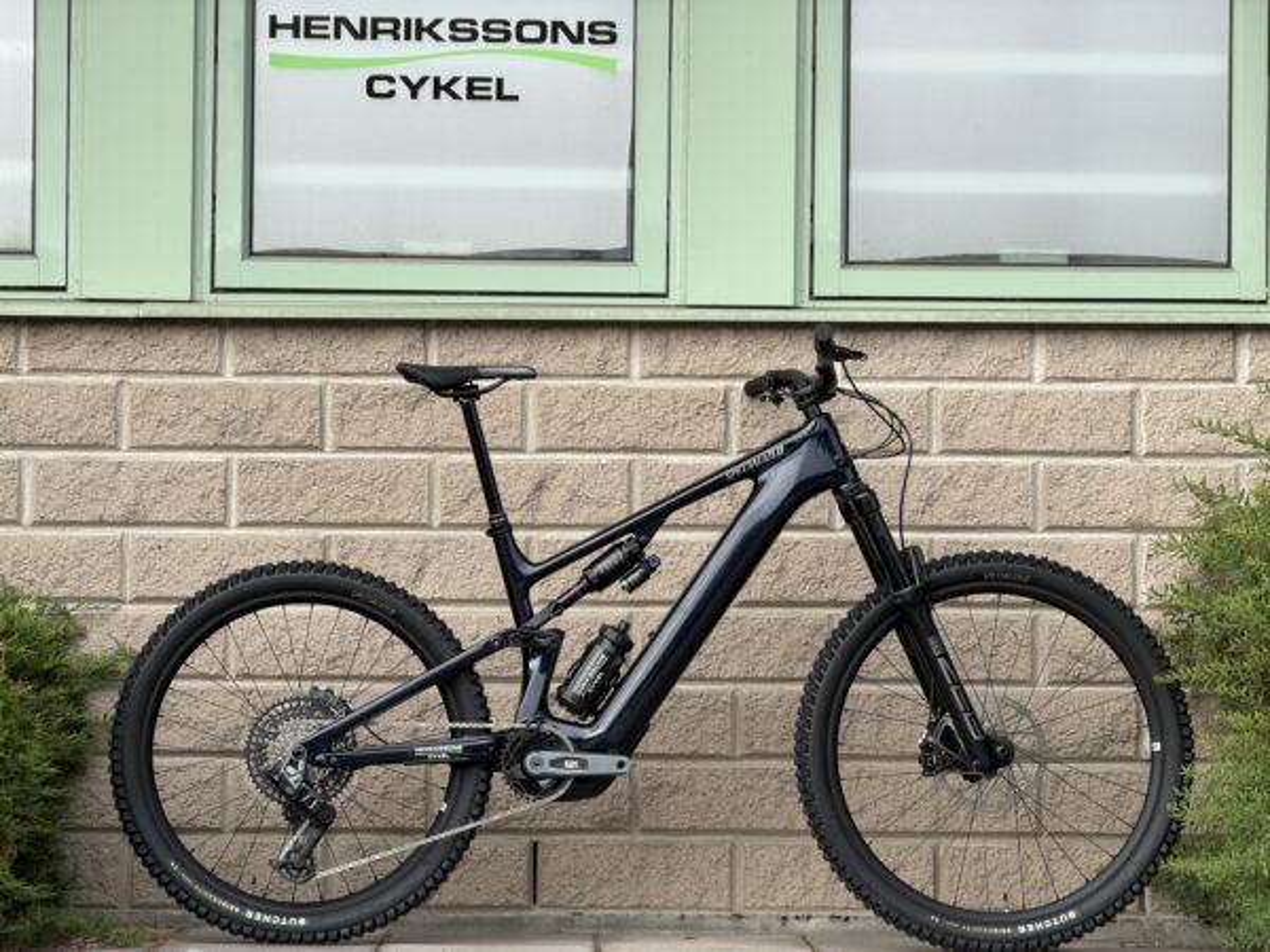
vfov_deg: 14.8
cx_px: 635
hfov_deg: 19.6
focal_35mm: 100
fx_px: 3669
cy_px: 476
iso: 50
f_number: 2.8
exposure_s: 1/279
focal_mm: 16.89
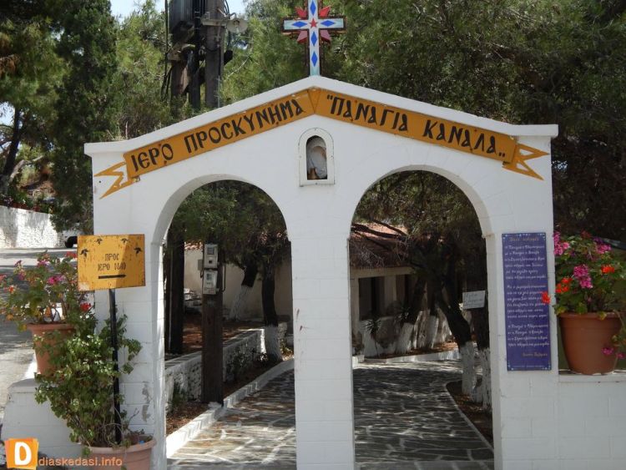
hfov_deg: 38.9
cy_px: 235
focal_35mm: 49
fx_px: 886
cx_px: 313
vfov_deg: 29.7
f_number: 3.7
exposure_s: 1/1000
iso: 125
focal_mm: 8.6
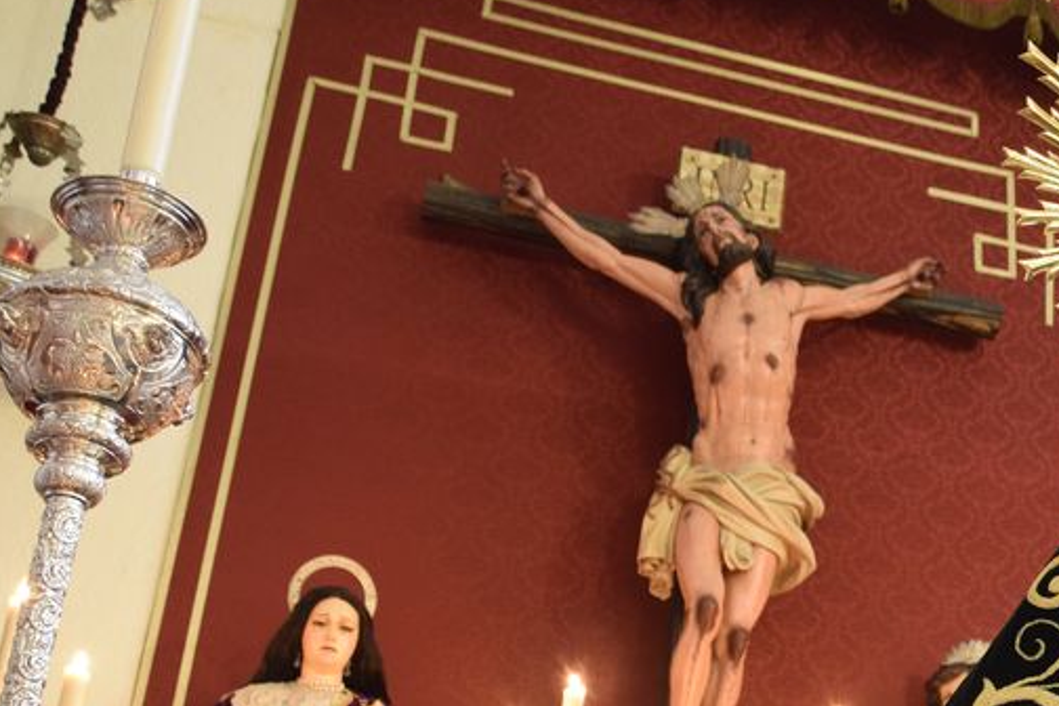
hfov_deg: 28.7
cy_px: 651
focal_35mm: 67
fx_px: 1971
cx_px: 988
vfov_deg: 19.9
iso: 1250
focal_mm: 22
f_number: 8
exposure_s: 1/2.5
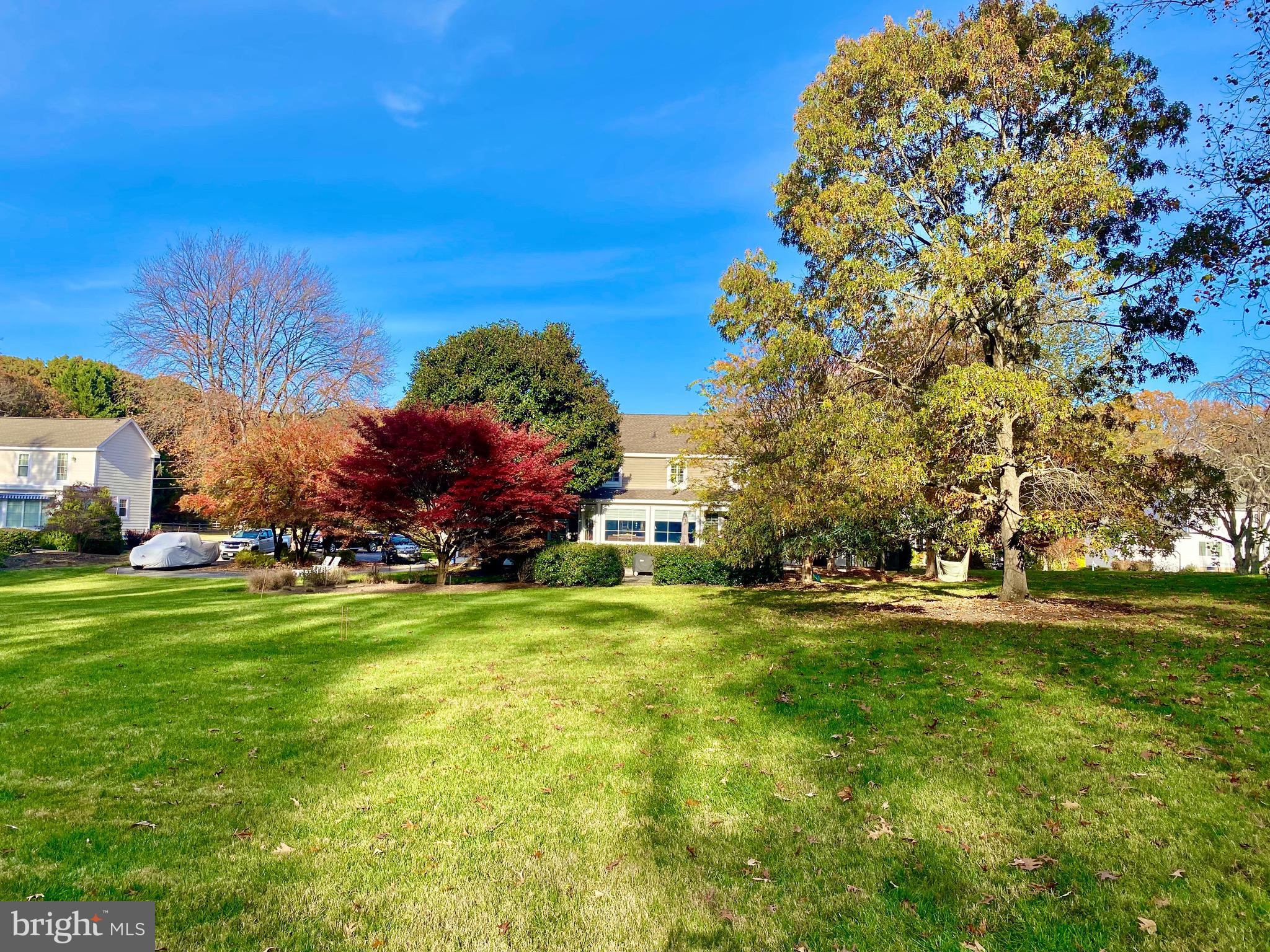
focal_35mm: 26
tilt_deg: +4.3
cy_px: 476
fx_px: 954
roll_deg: -1.3
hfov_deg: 67.3
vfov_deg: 53.1
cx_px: 635
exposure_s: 1/1585
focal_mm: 4.25
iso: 32
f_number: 1.8
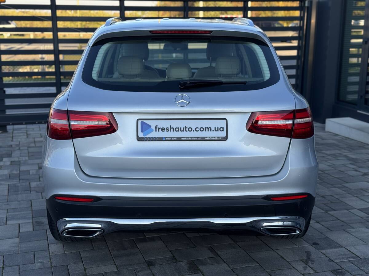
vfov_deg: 30.3
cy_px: 138
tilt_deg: -13.0
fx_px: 512
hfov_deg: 39.7
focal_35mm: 48
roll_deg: +0.3
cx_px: 184
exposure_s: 1/1681
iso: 64
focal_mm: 6.76
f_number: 1.78
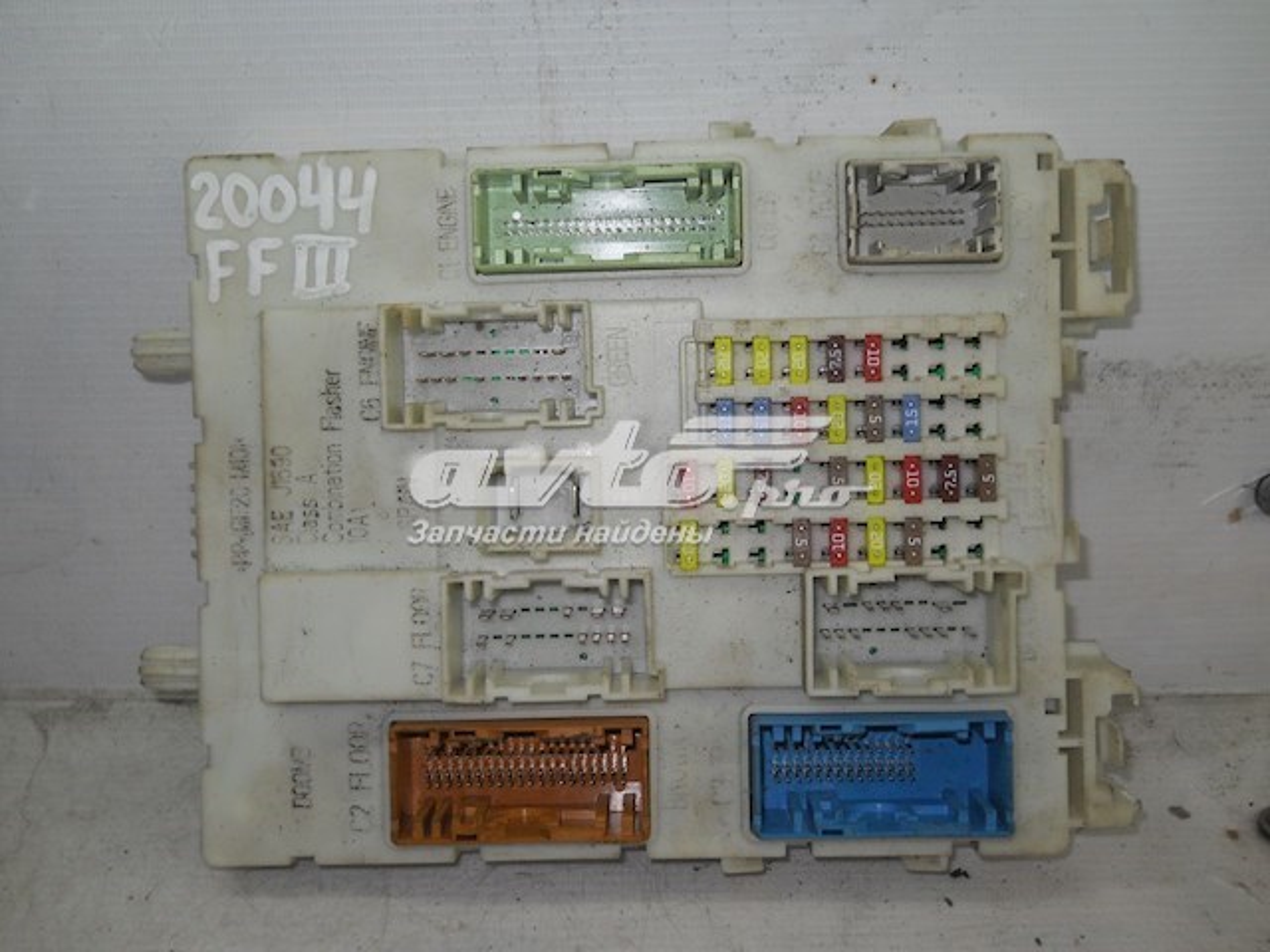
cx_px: 635
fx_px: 1504
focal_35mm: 41
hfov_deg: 45.8
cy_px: 476
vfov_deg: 35.1
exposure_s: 1/40
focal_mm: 6.72
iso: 80
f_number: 5.5
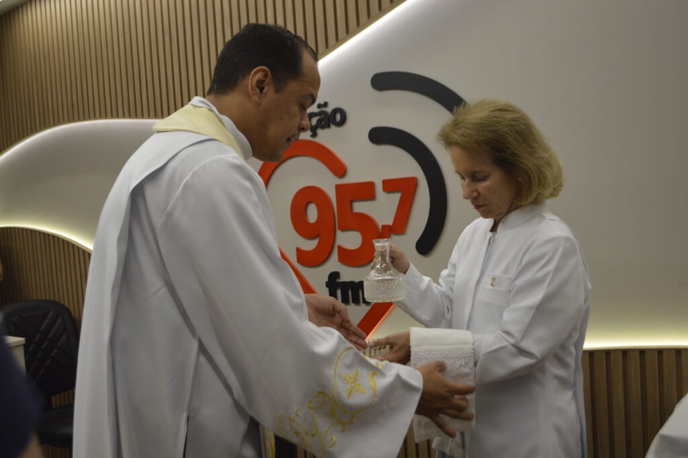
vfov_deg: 36.8
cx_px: 344
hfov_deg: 53.2
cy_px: 229
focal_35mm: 36
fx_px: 687
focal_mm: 24
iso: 400
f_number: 4
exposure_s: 1/60
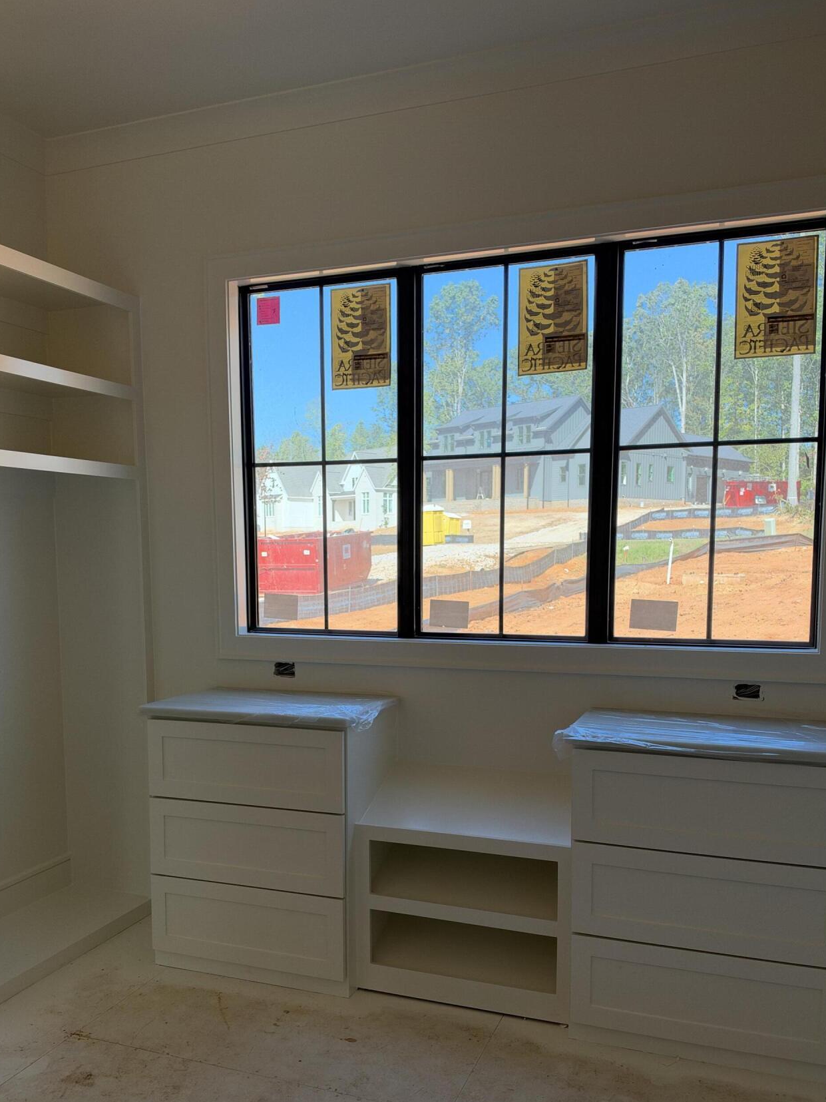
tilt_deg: -5.3
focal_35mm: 29
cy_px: 653
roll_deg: +0.2
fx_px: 923
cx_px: 386
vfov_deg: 61.2
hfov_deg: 48.2
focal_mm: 6.93
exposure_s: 1/413
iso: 80
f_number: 1.8
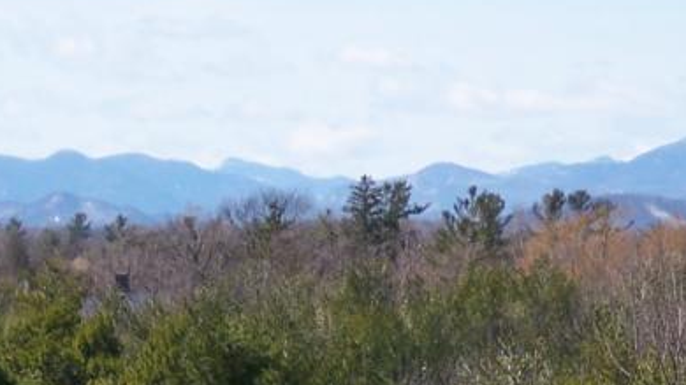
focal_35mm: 335
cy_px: 5
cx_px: 215
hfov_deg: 6.4
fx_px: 6091
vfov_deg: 3.6
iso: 64
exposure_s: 1/400
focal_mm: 19.2
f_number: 4.4
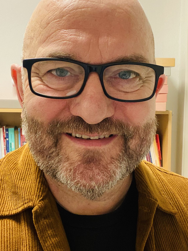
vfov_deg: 42.0
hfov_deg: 32.2
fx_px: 326
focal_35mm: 45
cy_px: 109
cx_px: 87
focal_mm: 2.71
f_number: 2.2
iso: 320
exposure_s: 1/25
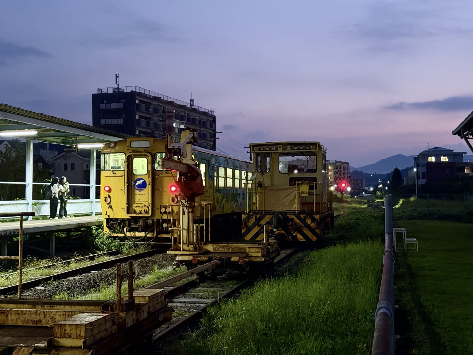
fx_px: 656
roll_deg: +0.4
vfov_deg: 30.3
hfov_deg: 39.7
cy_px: 178
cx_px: 236
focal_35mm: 48
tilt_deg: +1.3
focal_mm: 6.76
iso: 800
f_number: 1.78
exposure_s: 1/20
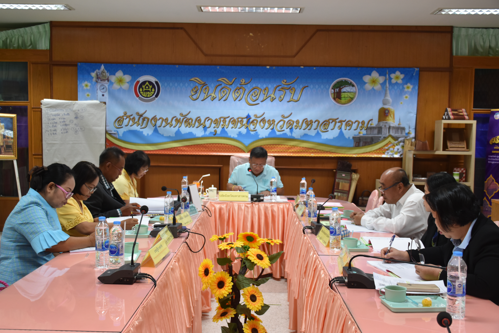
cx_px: 244
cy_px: 170
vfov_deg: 33.4
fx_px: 554
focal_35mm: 40
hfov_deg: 48.5
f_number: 4.5
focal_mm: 26
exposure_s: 1/80
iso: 800
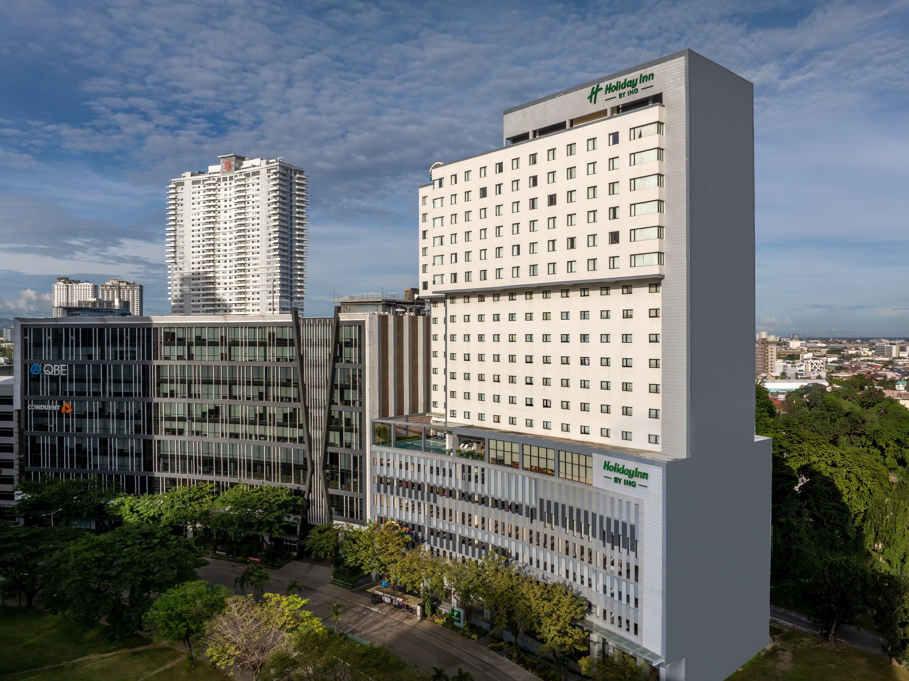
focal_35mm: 24
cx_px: 454
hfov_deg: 71.6
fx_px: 630
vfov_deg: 56.8
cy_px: 340
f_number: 8
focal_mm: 12.29
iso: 100
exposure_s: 1/200
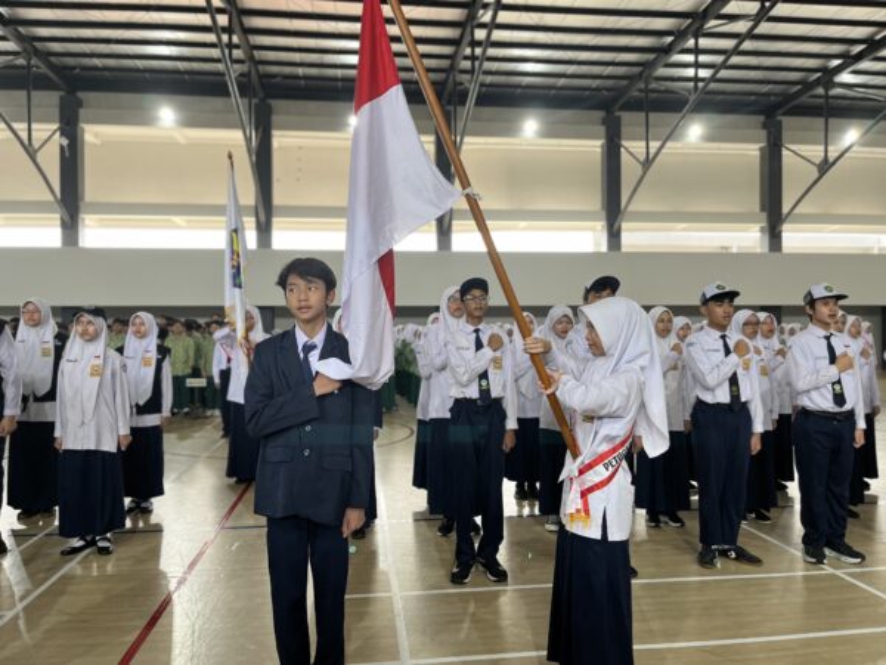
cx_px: 443
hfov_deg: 67.3
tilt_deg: -0.7
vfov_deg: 53.1
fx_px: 665
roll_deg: +0.6
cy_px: 332
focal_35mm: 26
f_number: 1.6
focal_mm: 5.1
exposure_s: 1/121
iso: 125
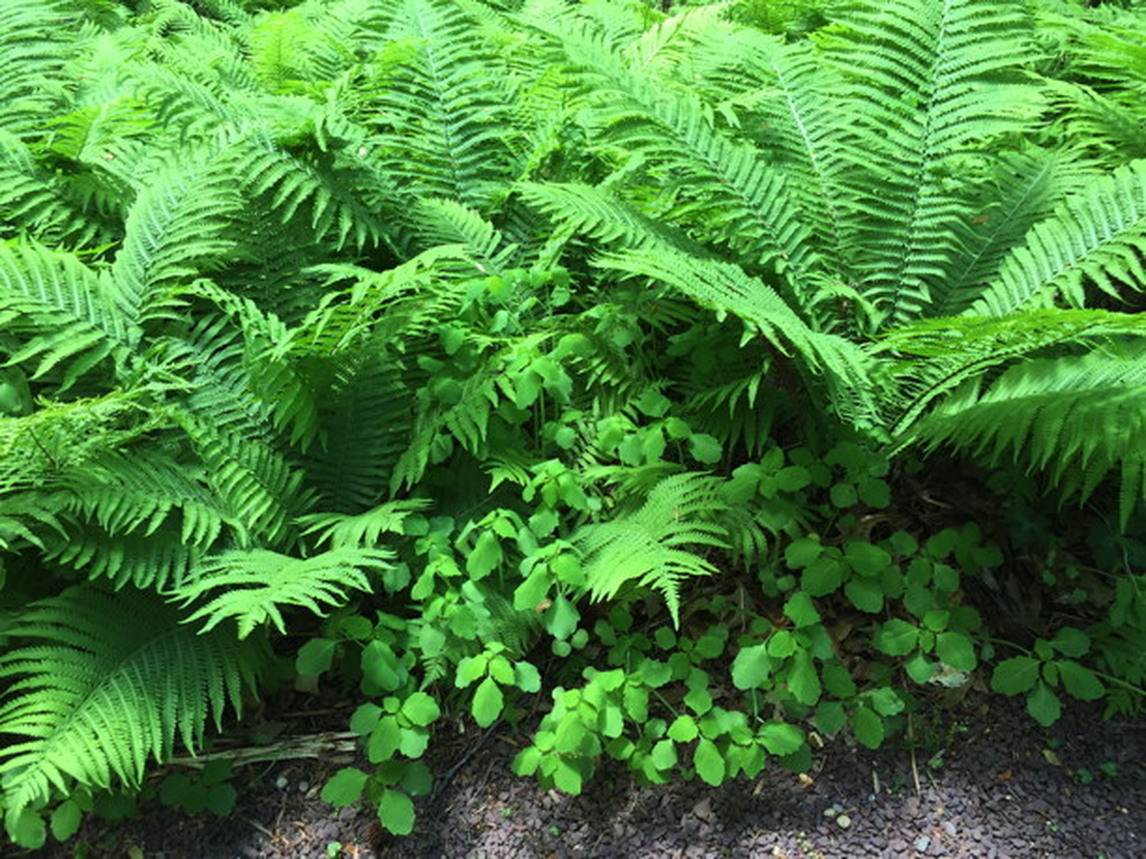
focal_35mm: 29
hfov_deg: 61.7
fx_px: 960
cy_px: 430
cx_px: 573
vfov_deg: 48.2
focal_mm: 4.15
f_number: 2.2
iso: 32
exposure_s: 1/60
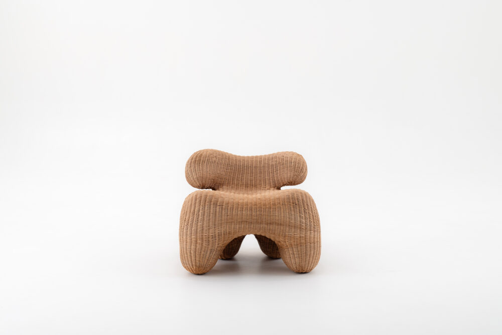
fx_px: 697
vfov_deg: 27.0
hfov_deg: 39.6
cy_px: 168
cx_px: 251
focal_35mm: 50
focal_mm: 50
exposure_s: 1/160
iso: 320
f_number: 8
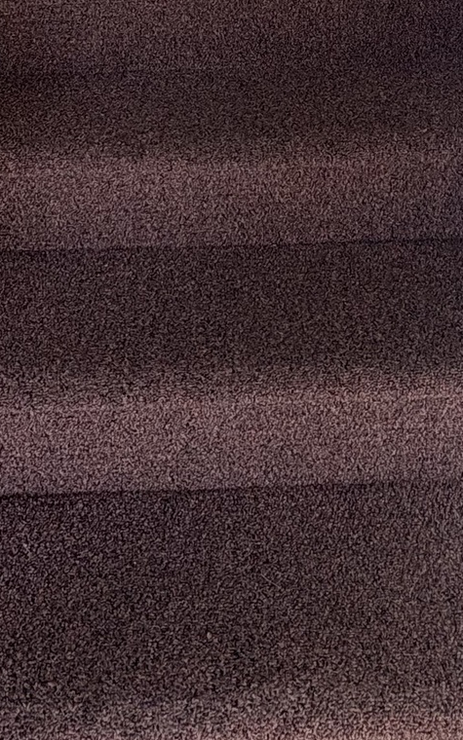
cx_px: 270
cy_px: -160
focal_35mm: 45
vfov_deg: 34.8
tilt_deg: -9.4
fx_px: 909
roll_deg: +1.5
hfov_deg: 28.5
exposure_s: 1/120
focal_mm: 2.22
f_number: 2.2
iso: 100
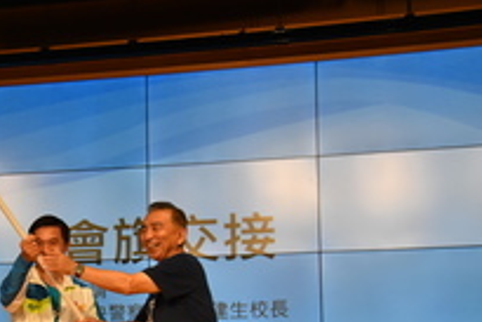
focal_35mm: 86
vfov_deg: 15.7
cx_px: 49
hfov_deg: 23.0
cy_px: 288
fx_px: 1152
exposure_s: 1/320
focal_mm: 44
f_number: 4
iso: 4000
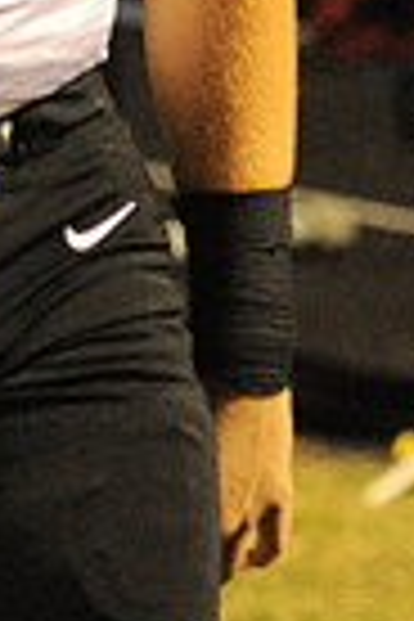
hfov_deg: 2.7
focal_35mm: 504
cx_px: 18
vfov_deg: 4.0
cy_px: -634
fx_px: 8693
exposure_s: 1/200
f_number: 4.5
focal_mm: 120
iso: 6400
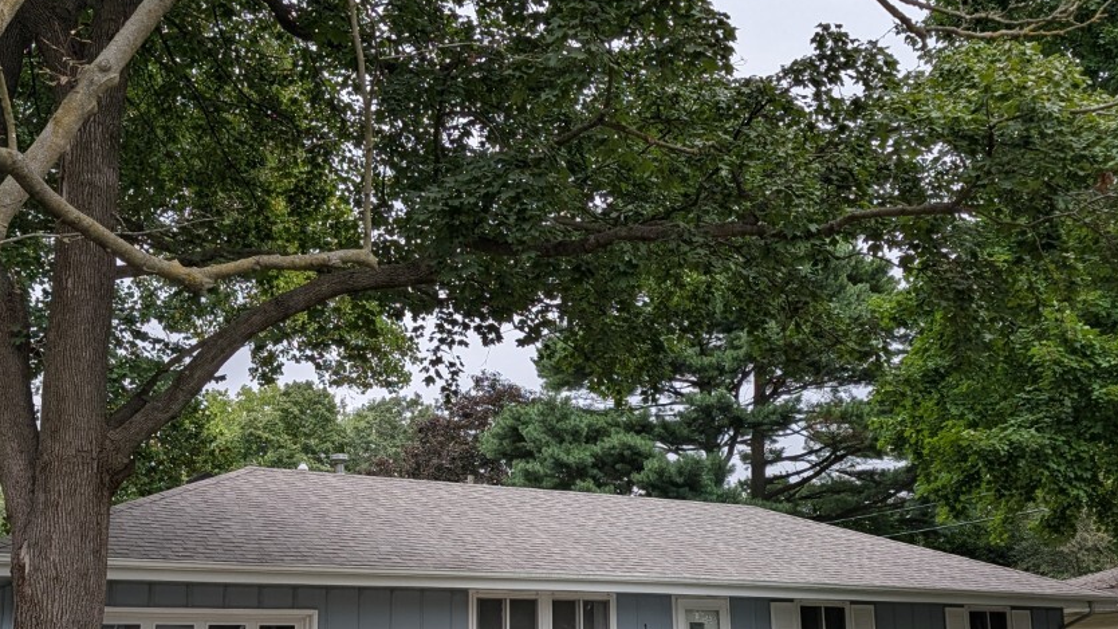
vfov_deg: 26.4
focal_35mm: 45
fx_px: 1334
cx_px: 638
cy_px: 404
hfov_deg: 45.4
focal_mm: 6.9
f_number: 1.68
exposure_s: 1/140
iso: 28
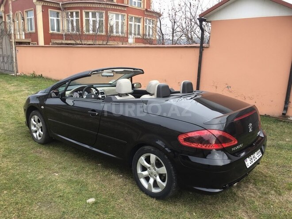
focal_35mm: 29
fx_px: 245
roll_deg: -3.0
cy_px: 110
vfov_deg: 48.2
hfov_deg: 61.7
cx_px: 146
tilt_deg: -12.6
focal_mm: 4.15
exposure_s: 1/125
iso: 32
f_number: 2.2
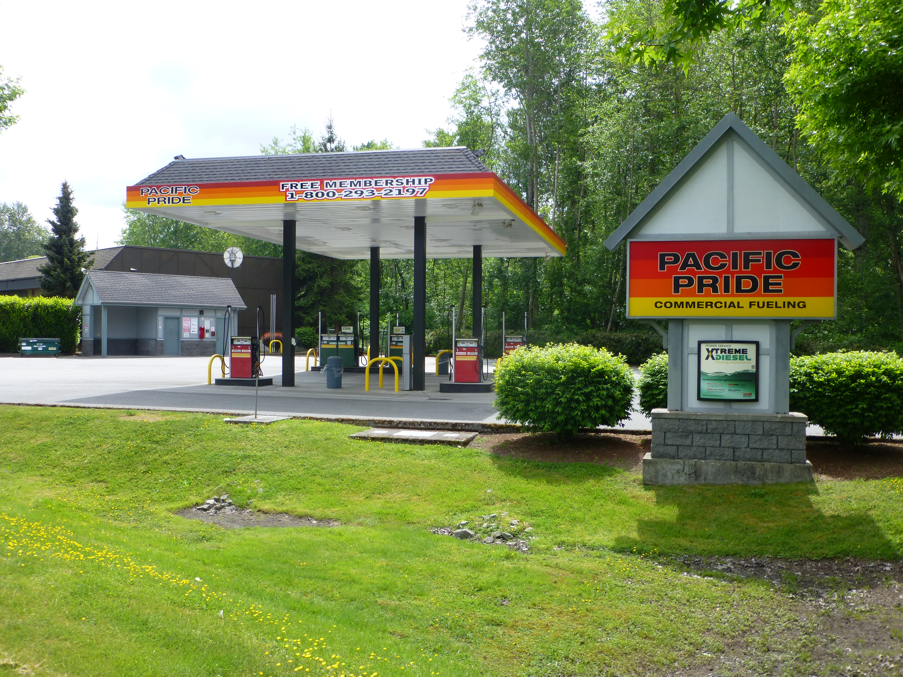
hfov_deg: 54.0
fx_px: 887
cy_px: 338
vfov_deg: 41.8
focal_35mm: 34
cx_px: 452
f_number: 3.7
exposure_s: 1/500
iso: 100
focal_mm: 6.1
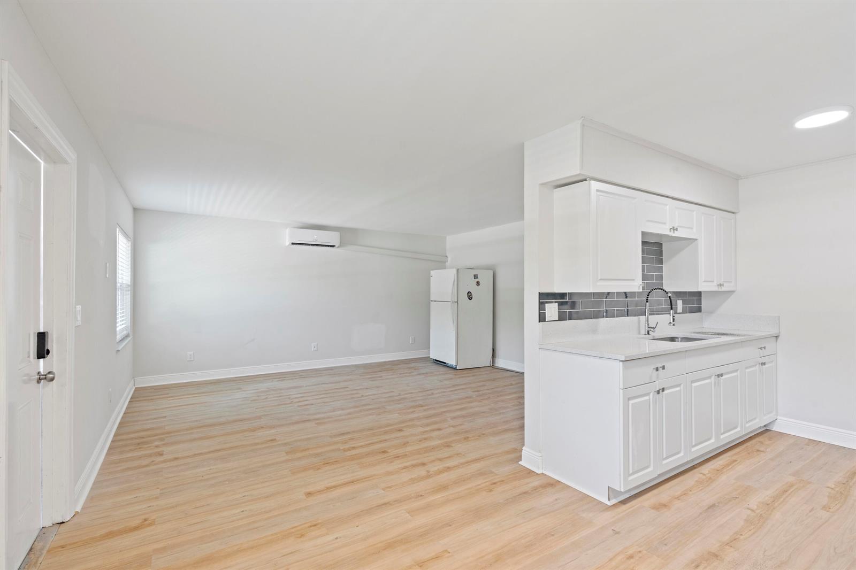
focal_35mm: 16
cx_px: 428
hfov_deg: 96.7
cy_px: 285
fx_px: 380
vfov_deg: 73.7
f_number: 9
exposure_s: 1/1.67
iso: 800
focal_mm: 16
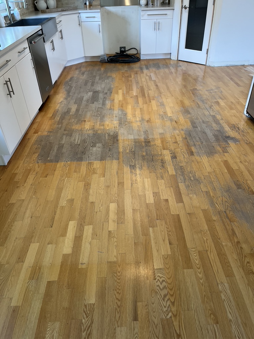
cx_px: 127
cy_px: 170
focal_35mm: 26
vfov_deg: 67.3
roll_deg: +2.7
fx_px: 254
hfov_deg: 53.1
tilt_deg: -35.0
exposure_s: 1/120
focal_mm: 5.1
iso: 125
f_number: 1.6
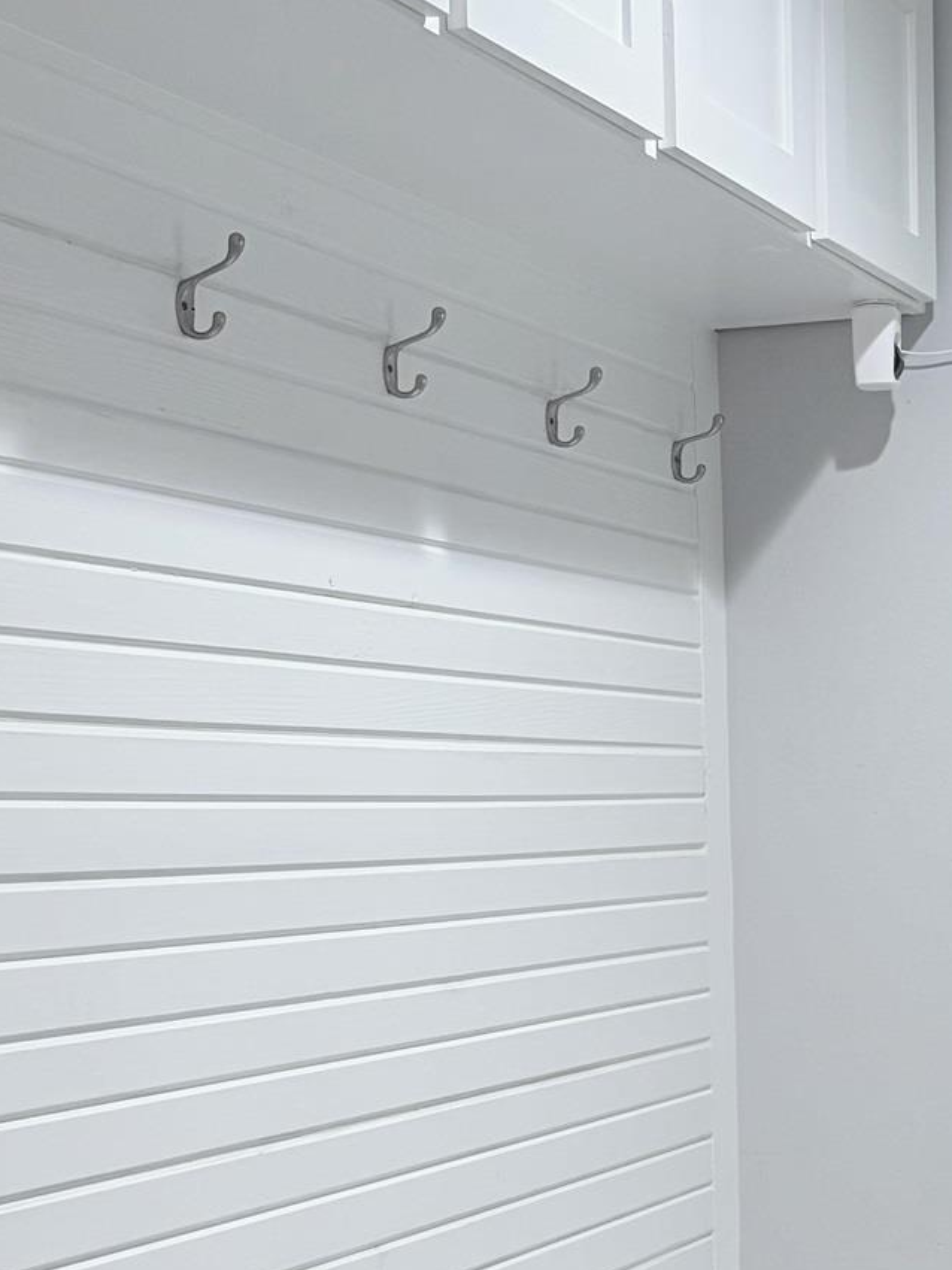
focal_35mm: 65
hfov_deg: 21.8
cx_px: 949
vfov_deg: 29.5
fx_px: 2384
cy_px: 919
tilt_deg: -1.9
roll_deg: +0.5
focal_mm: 6.76
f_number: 1.78
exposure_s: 1/60
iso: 200
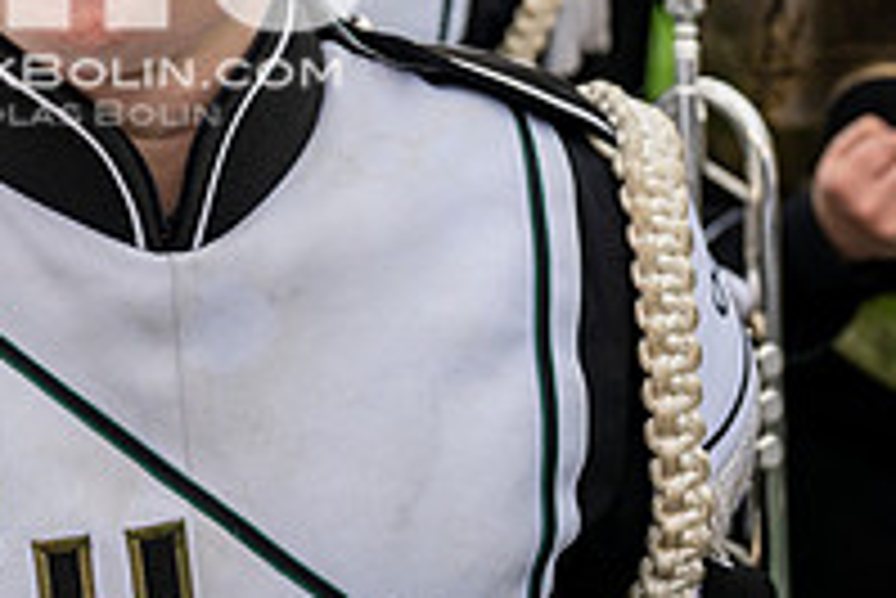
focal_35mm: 70
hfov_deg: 27.4
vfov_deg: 18.6
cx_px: 32
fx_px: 1743
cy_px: -88
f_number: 2.8
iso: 100
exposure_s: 1/500
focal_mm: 24
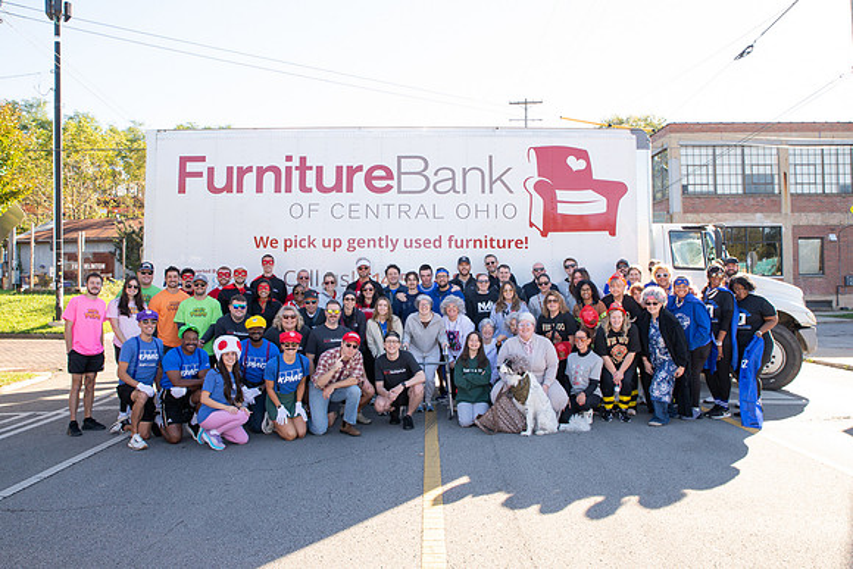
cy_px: 272
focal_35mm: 26
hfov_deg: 68.9
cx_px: 407
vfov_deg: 49.2
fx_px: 621
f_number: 8
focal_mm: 24
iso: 500
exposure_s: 1/200
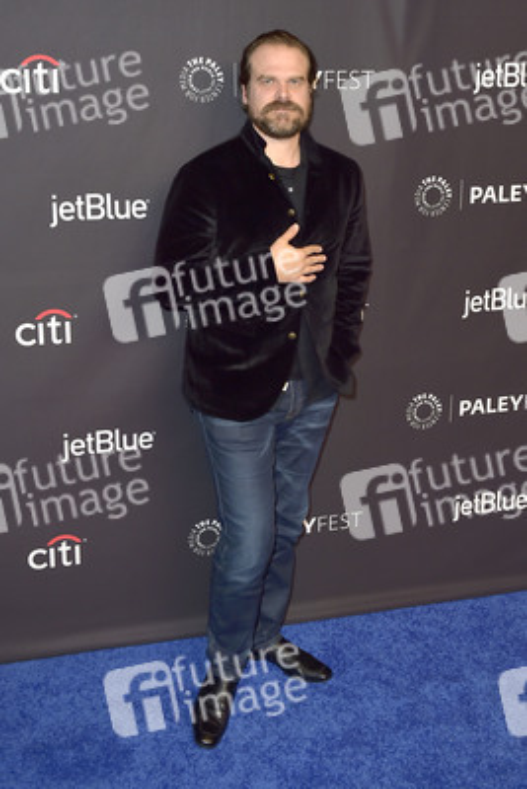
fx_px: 768
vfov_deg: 54.4
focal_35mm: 35
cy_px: 394
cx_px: 264
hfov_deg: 37.9
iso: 250
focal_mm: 35
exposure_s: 1/250
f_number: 6.3
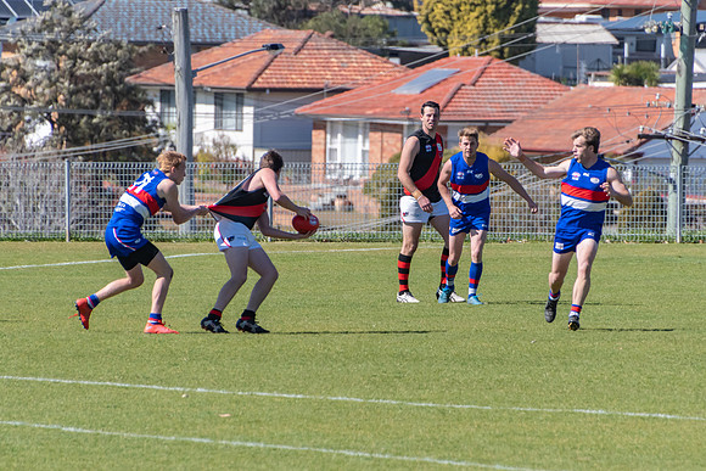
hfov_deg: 3.1
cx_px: 373
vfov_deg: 2.1
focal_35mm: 657
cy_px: 237
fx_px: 12895
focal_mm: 400
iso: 800
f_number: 8
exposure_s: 1/1600
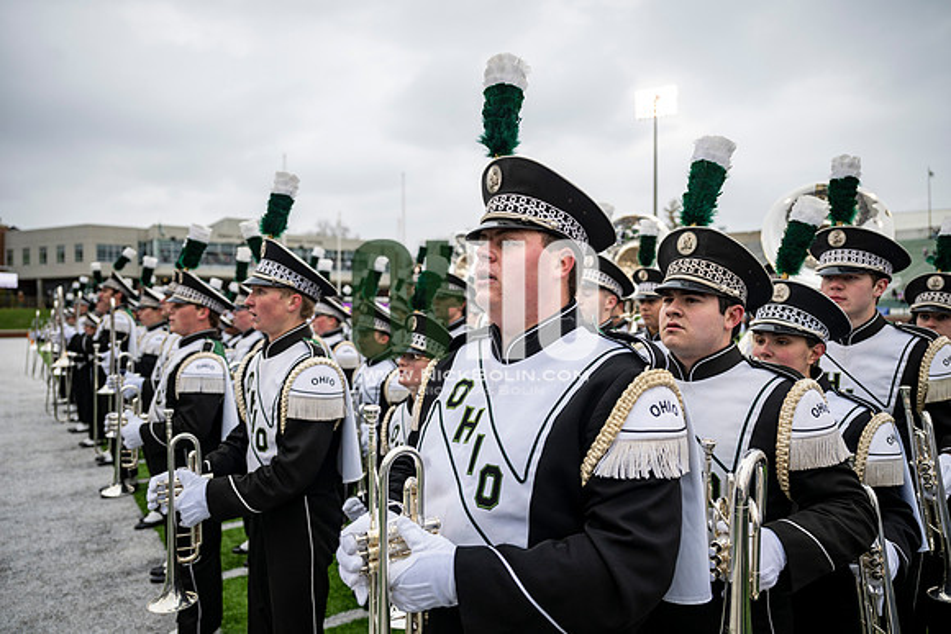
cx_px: 476
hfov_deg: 73.7
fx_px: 634
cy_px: 317
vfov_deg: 53.2
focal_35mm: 24
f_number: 2.8
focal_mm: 24
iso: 100
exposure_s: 1/500
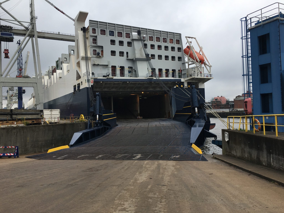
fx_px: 238
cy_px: 106
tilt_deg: +1.7
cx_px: 142
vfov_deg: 48.2
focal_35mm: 29
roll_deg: -1.6
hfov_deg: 61.7
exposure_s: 1/605
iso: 25
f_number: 2.2
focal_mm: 4.15
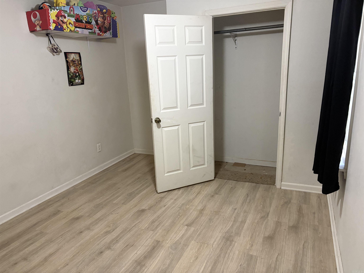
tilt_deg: -14.4
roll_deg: +2.5
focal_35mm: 26
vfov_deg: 53.1
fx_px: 273
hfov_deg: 67.3
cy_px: 136
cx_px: 182
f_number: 1.6
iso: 500
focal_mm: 5.96
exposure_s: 1/60
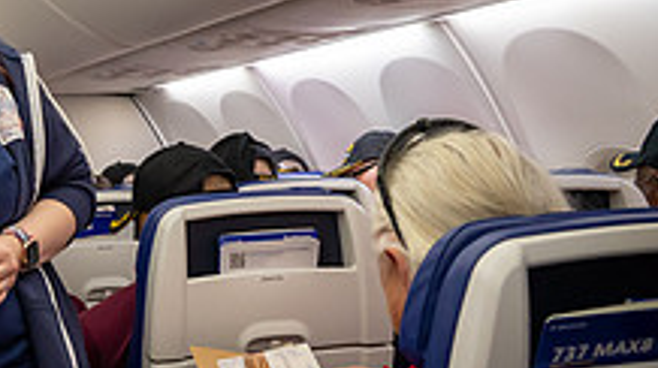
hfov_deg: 27.8
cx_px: -121
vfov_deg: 17.9
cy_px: 121
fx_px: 1168
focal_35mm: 67
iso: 5600
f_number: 6.3
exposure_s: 1/60
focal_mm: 24
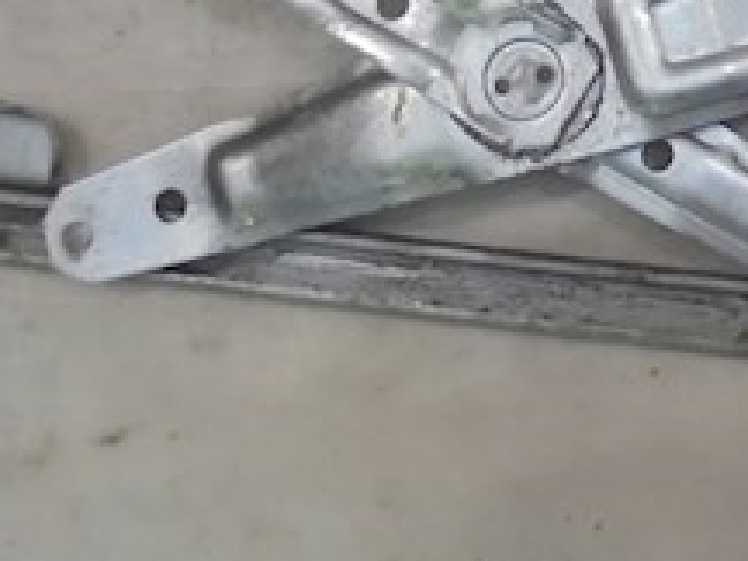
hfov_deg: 23.6
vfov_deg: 18.1
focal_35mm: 77
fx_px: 1664
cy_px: -135
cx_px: 848
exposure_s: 1/30
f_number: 3.5
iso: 320
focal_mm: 4.6
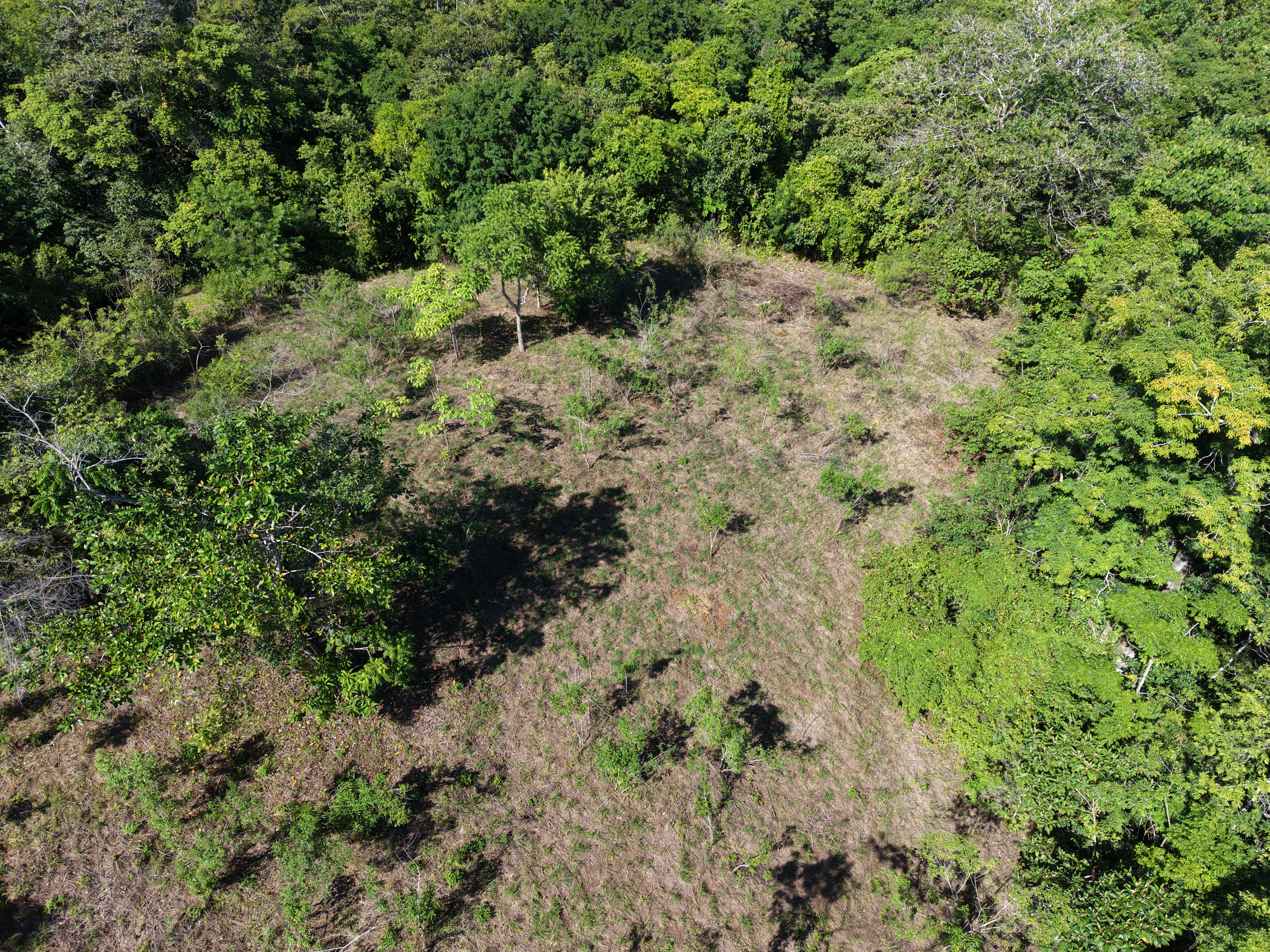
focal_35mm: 24
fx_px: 881
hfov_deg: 71.6
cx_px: 635
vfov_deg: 56.8
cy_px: 476
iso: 100
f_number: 1.8
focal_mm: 8.67
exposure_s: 1/2000
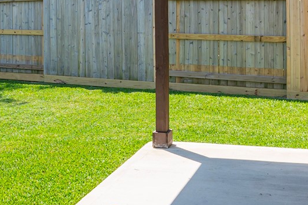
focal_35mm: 70
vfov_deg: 18.9
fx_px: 598
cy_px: 3
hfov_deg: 28.3
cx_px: 68
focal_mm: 17
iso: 125
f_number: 11
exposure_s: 1/125
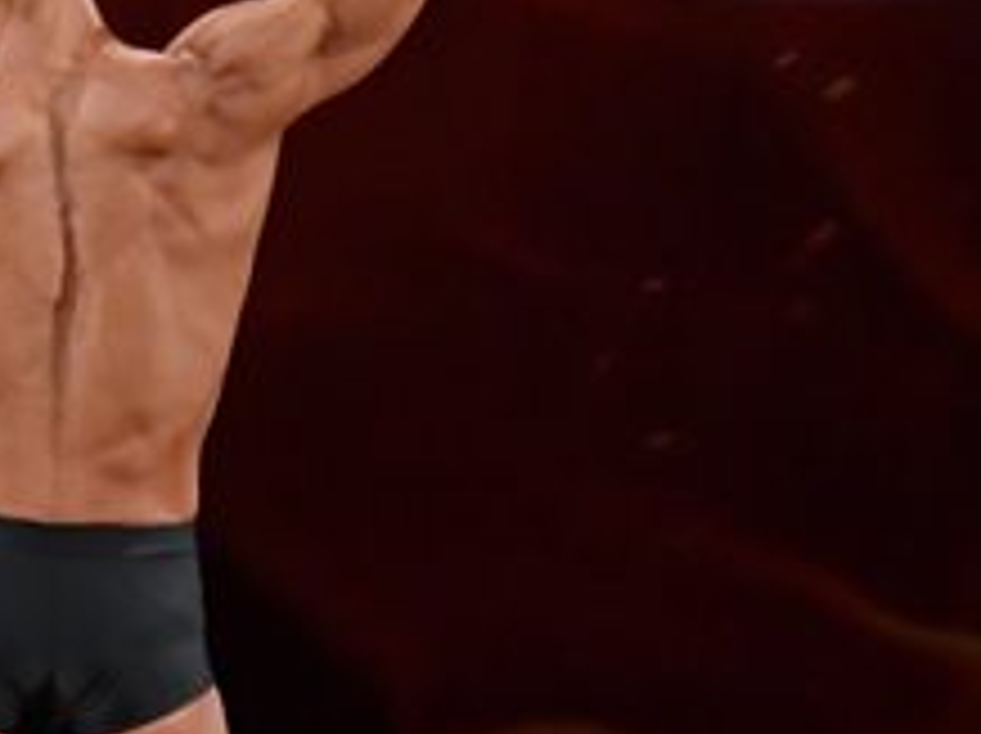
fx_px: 21033
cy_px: 500
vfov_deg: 2.0
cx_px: -43
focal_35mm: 743
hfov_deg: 2.7
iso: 3200
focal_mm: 145
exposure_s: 1/400
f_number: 5.6
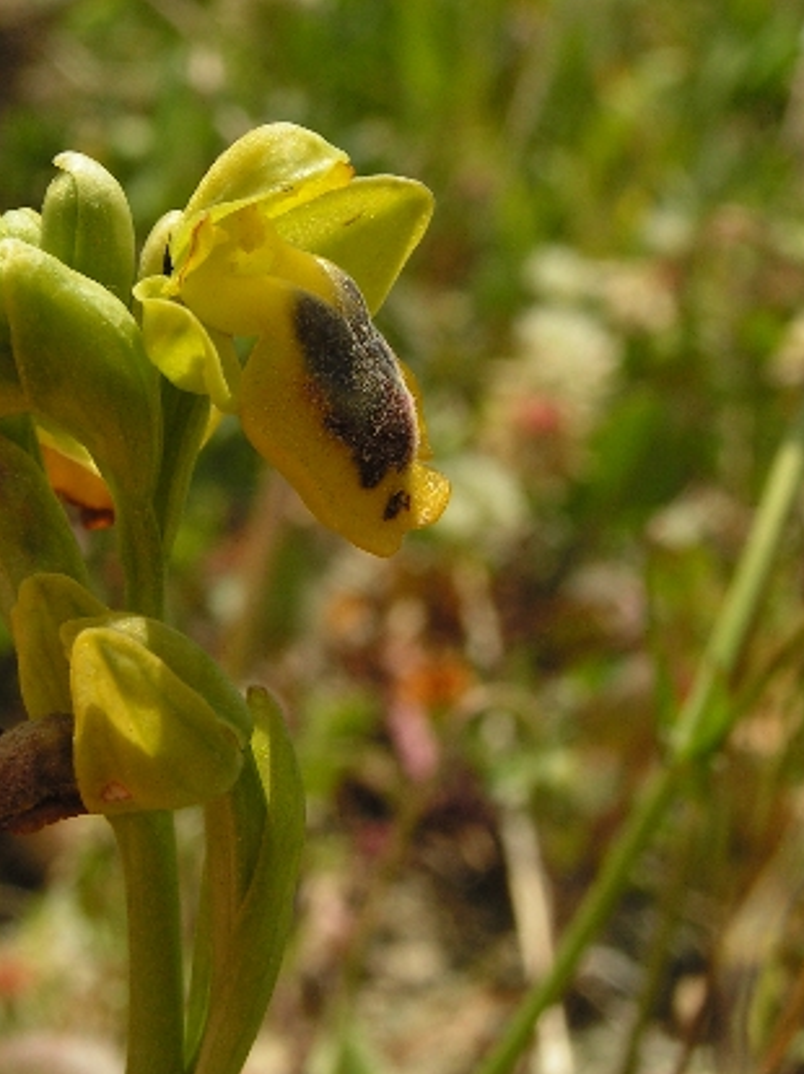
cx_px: 290
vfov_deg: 21.2
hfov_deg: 16.0
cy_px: 358
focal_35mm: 92
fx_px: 2852
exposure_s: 1/500
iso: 50
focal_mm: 11.1
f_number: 5.6
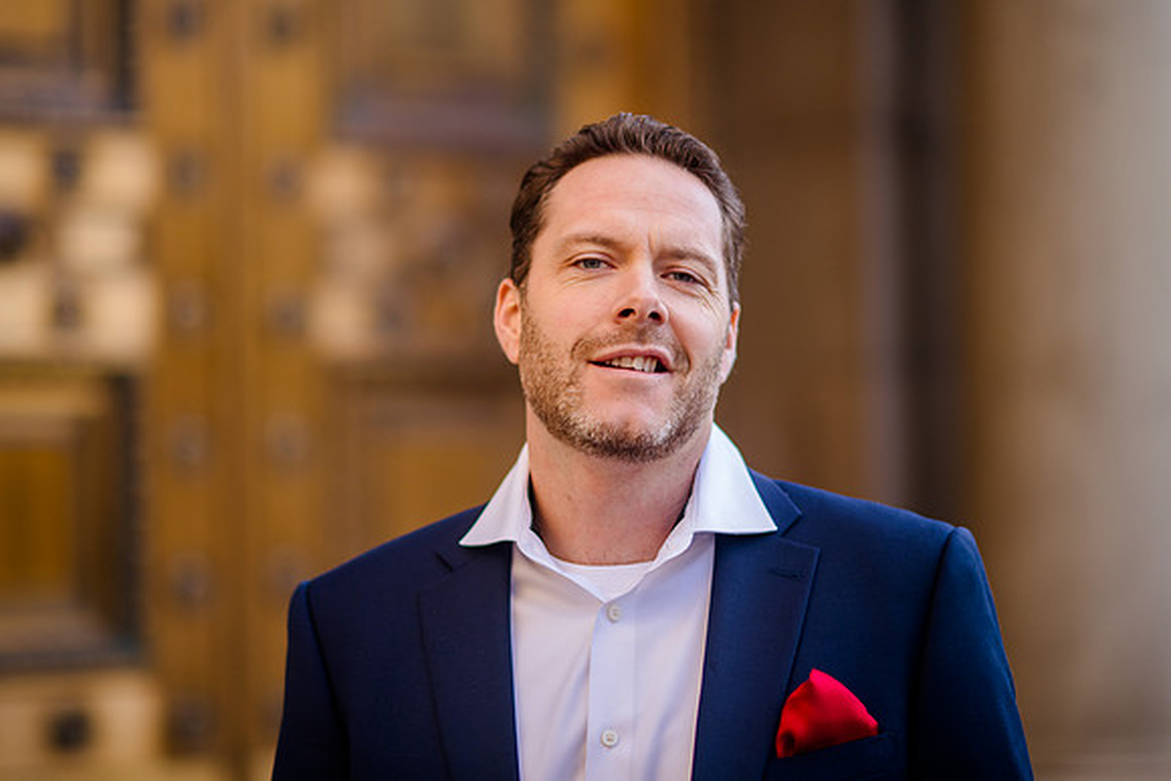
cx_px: 533
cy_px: 360
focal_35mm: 116
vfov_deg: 11.9
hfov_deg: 17.7
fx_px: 3763
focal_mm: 105
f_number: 2
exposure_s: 1/800
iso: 320
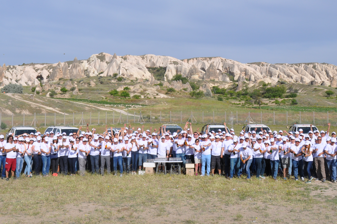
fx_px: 502
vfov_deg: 24.9
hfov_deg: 37.1
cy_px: 66
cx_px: 155
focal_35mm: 54
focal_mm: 25
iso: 200
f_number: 16
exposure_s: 1/250
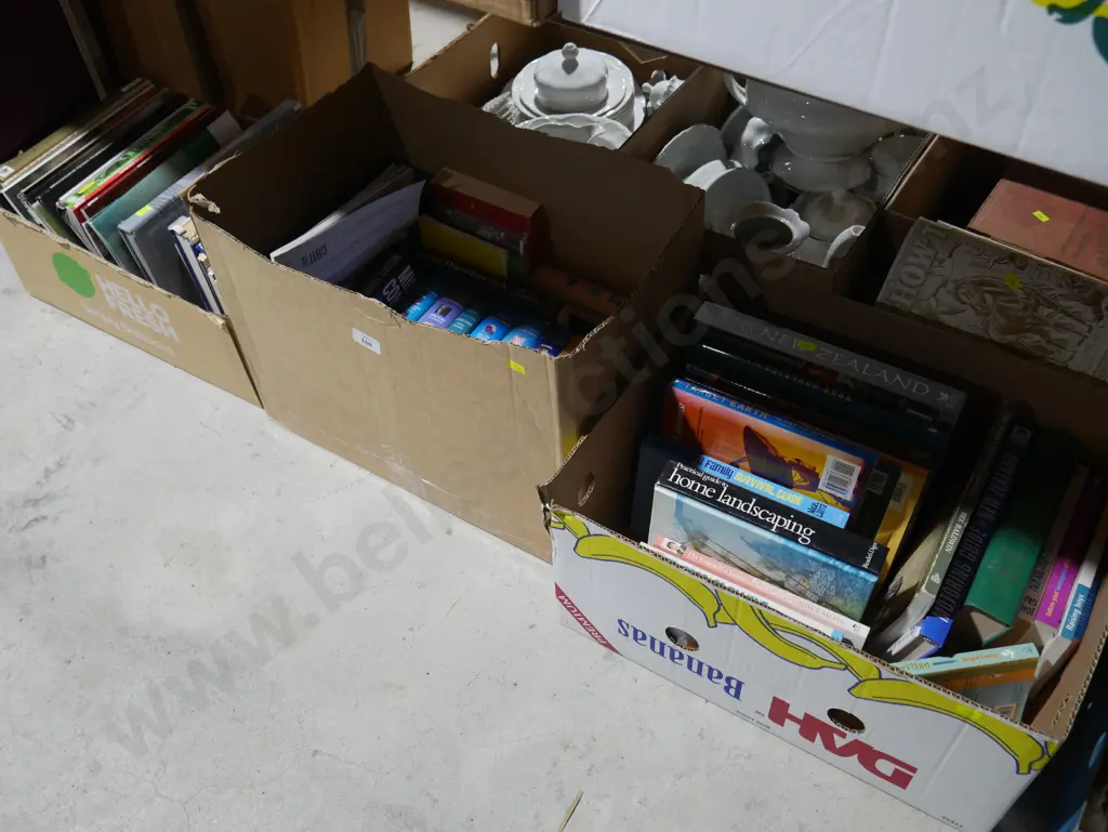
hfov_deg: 56.8
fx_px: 1025
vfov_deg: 44.2
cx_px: 554
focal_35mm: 32
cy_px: 416
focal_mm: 16
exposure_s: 1/60
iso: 500
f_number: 4.5
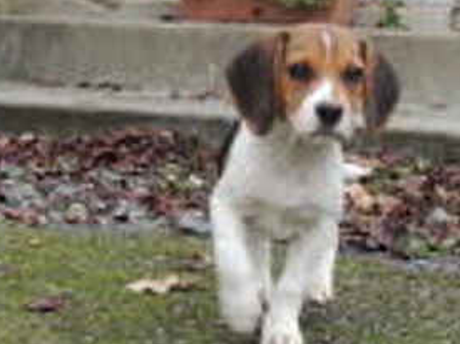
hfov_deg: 15.1
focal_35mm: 131
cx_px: 206
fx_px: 1740
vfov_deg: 11.3
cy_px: 204
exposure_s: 1/100
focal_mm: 13.3
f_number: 3.9
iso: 100
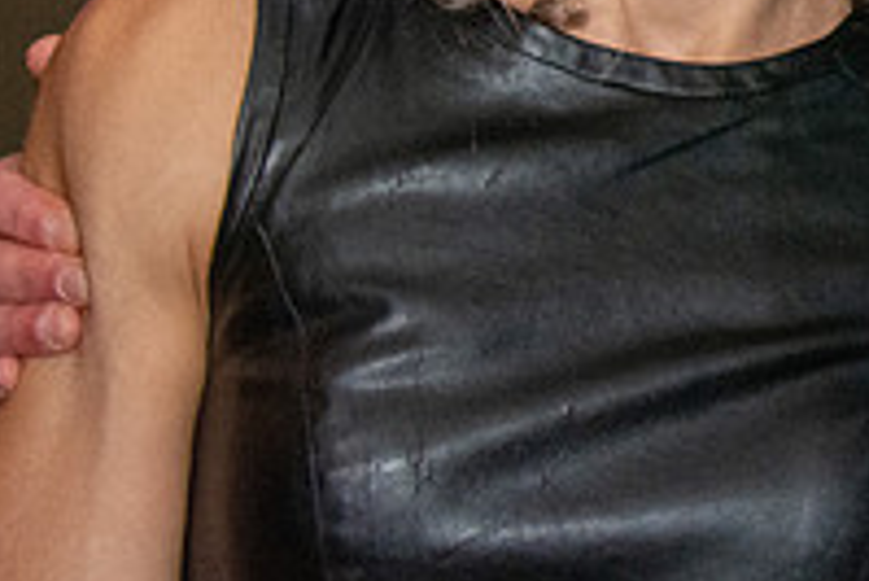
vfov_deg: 6.5
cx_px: 1214
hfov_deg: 9.6
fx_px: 5073
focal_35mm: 210
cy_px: -203
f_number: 14
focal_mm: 48
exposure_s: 1/160
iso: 5000
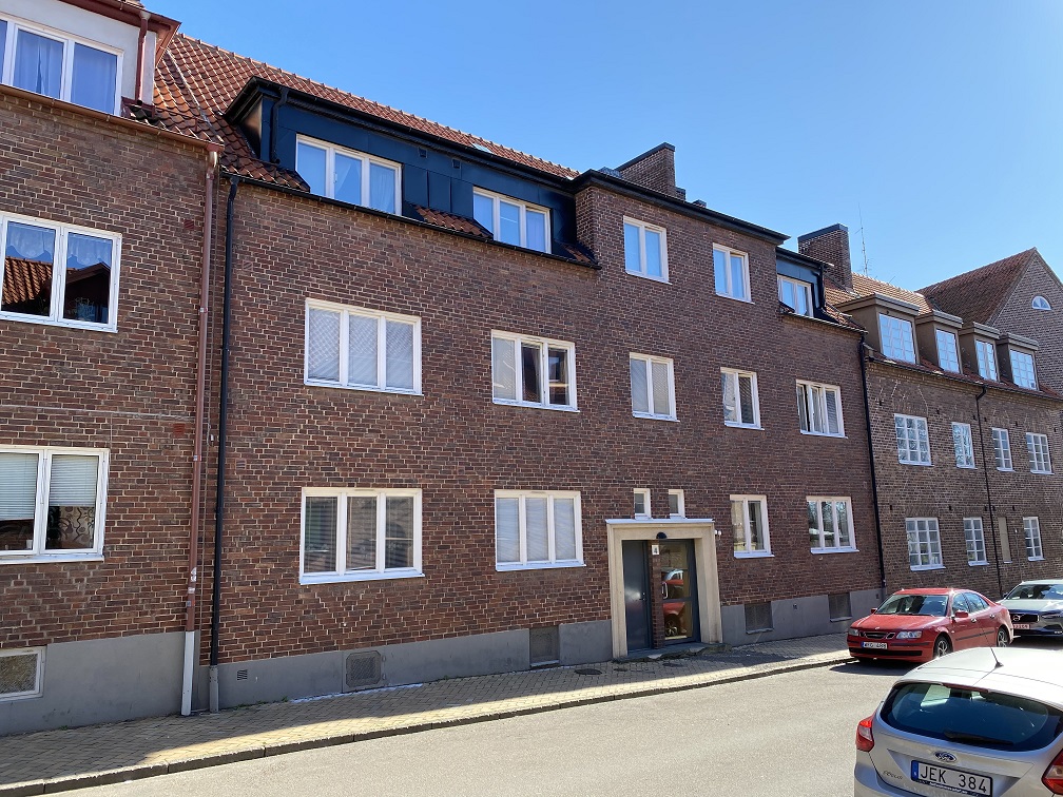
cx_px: 532
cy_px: 398
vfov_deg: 53.1
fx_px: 798
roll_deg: +1.3
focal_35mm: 26
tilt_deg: +10.5
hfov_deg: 67.3
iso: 32
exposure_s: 1/702
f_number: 1.8
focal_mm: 4.25
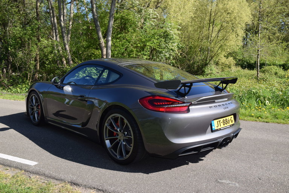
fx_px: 265
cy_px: 96
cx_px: 144
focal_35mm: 33
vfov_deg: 40.0
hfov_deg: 57.2
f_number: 8
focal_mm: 22
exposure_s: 1/100
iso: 100
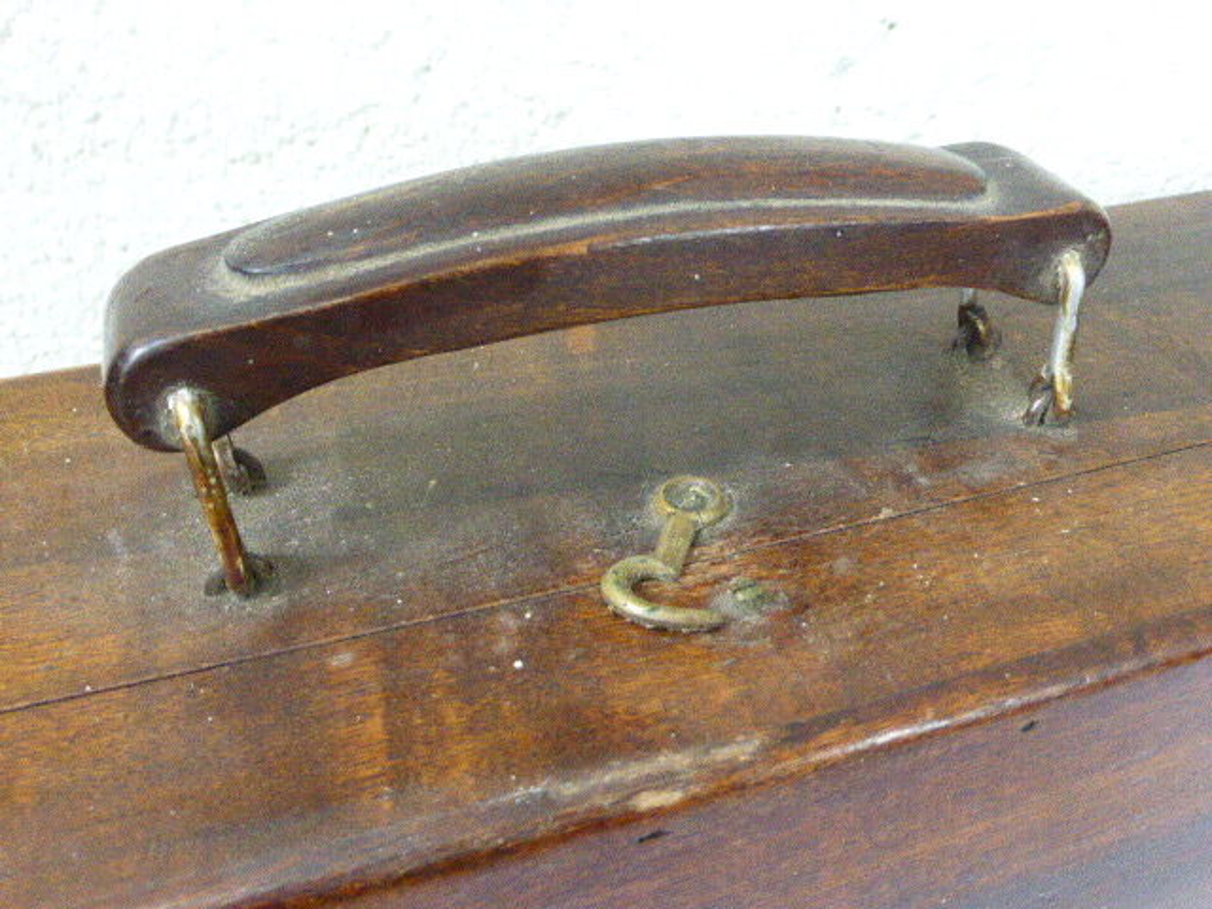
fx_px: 1225
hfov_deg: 52.6
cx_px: 606
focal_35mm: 35
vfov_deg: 40.7
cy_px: 454
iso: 1600
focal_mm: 6.1
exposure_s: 1/40
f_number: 3.7
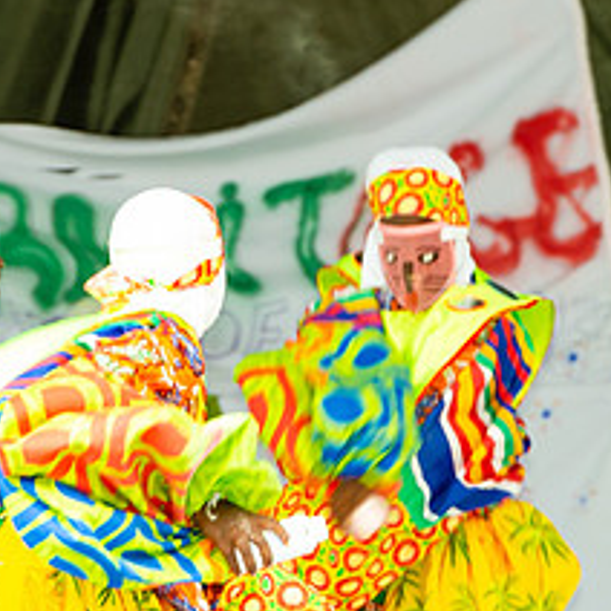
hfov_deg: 2.3
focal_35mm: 768
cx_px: 215
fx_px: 15337
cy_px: 342
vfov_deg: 2.3
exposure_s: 1/160
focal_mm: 195
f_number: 5.6
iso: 160
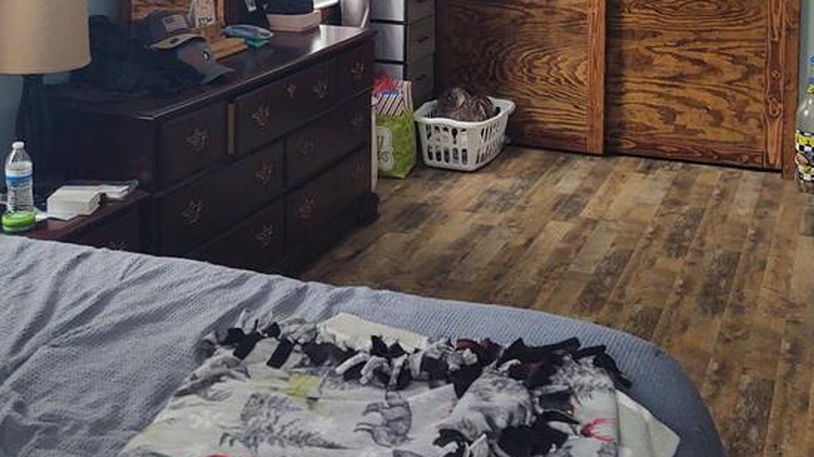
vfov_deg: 20.5
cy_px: -80
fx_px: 1187
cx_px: 389
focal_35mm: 55
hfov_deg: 37.8
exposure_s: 1/60
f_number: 1.7
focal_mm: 4.75
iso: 185
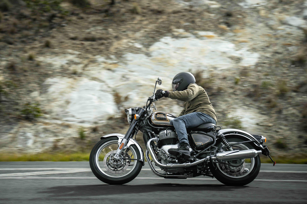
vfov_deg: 12.7
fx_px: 921
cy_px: 102
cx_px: 154
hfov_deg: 18.9
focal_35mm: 108
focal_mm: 108
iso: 400
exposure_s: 1/500
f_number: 4.5
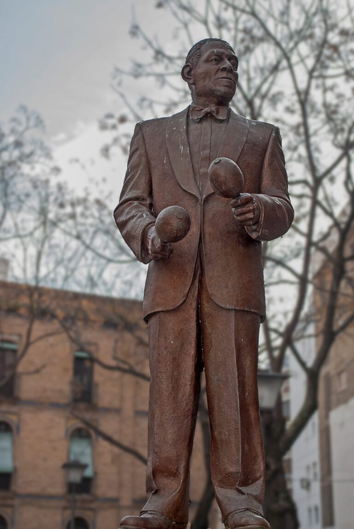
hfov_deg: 25.1
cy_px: 264
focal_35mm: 54
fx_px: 794
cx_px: 177
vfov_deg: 36.8
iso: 100
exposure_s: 1/200
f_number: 6.3
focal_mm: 36
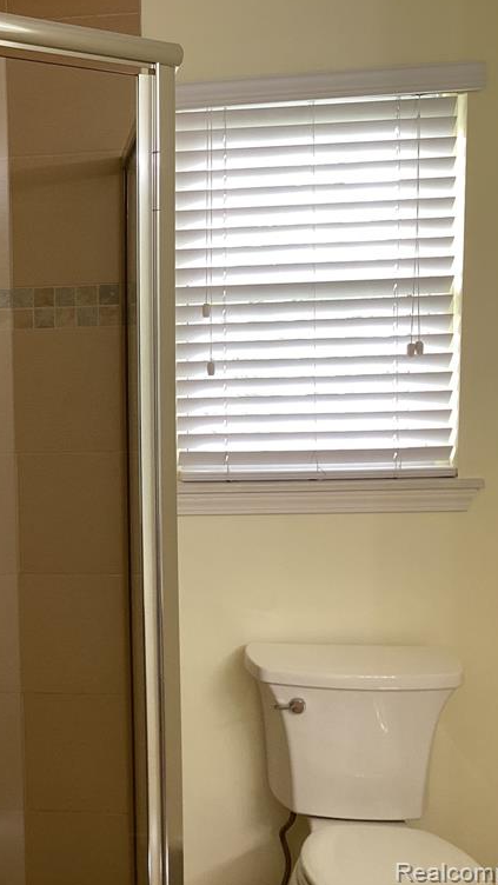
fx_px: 1080
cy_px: 439
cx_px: -88
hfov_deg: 23.8
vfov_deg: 44.6
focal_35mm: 46
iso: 125
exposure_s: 1/60
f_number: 2.4
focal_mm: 3.3
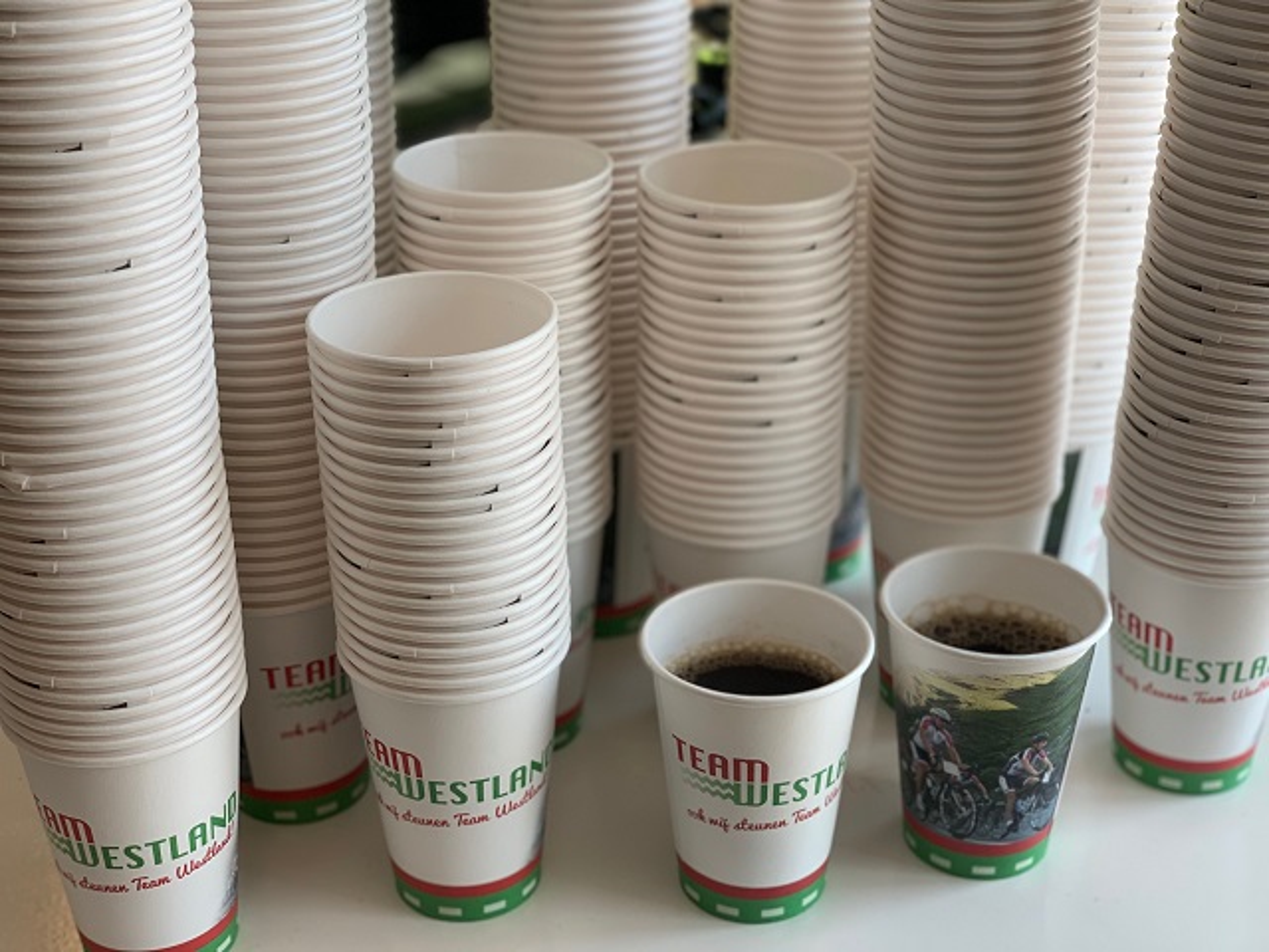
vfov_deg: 28.0
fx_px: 1906
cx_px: 634
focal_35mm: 52
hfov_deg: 36.8
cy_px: 476
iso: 25
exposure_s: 1/122
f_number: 2.4
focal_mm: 6
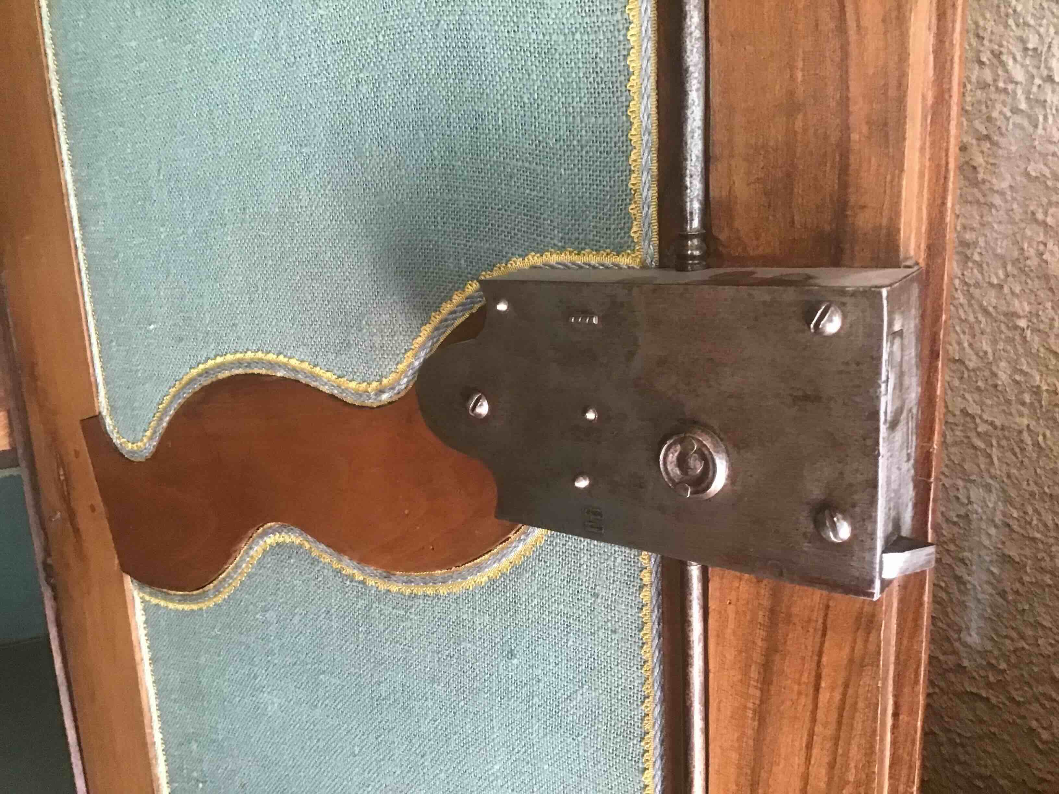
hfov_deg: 58.4
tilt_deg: -17.5
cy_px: 397
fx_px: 948
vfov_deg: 45.4
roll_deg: +2.3
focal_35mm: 31
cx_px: 530
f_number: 2.4
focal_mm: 3.3
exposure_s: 1/25
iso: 200
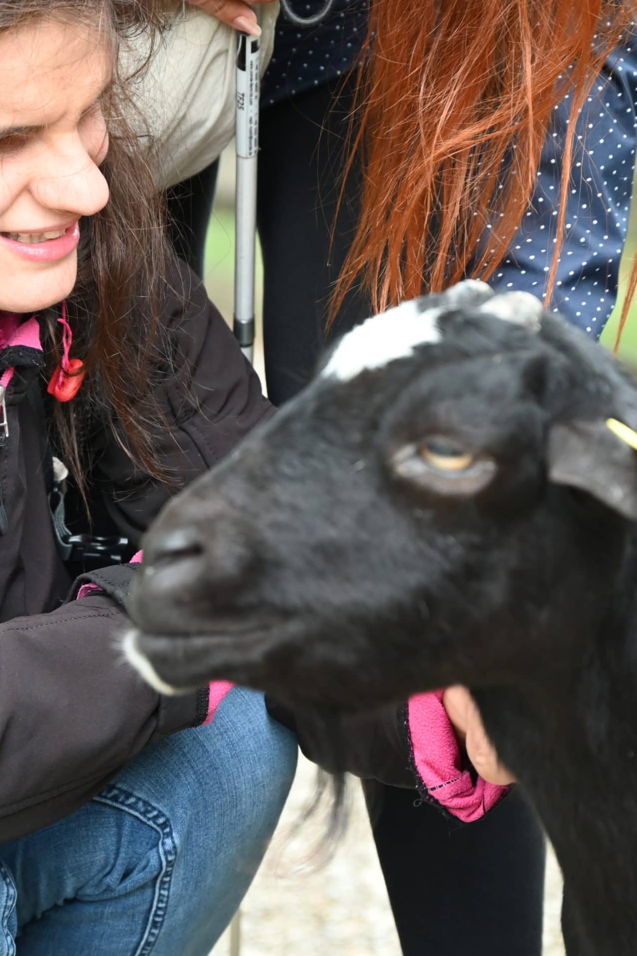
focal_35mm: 173
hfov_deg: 7.9
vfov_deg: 11.9
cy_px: 478
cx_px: 263
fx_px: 4592
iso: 2000
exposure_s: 1/125
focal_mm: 115
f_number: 6.3
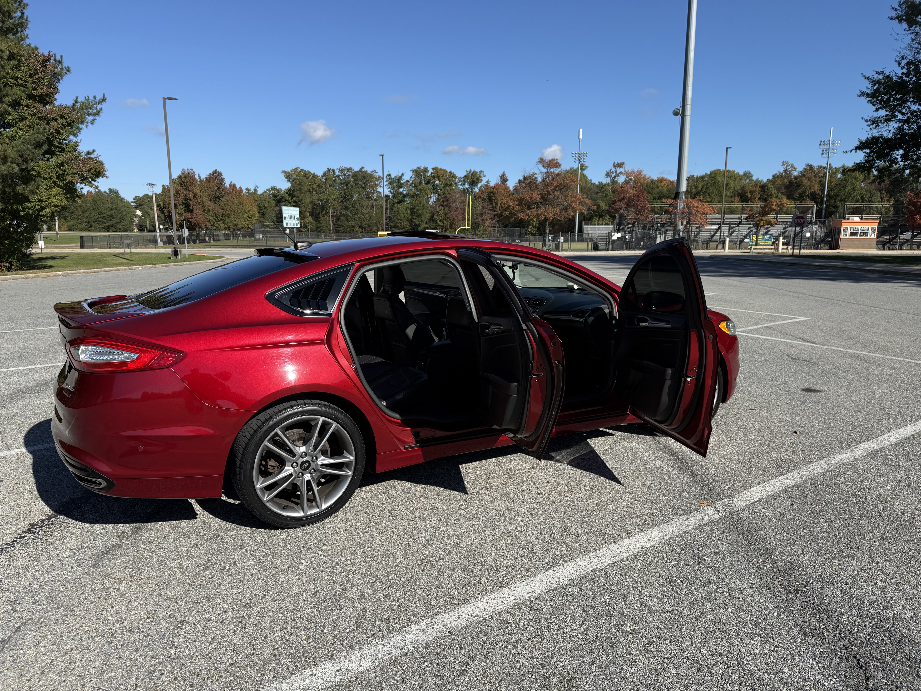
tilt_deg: -9.4
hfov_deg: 71.6
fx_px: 639
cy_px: 346
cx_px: 460
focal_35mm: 24
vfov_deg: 56.8
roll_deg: +0.3
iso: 80
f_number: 1.78
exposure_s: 1/3953
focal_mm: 6.76
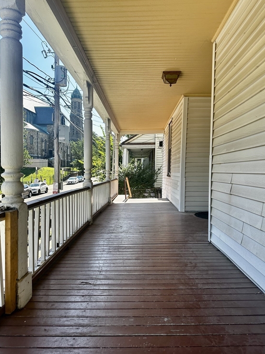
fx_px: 255
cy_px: 178
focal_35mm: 25
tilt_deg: -0.2
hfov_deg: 54.9
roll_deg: -0.8
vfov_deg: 69.4
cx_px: 136
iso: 80
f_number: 1.78
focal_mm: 6.86
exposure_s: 1/816
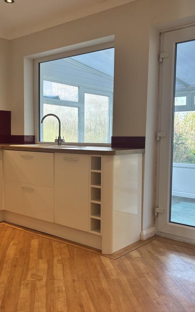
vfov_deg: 52.7
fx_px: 315
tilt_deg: -4.6
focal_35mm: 37
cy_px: 155
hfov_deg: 34.2
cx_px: 67
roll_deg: -0.9
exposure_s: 1/100
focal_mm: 5.96
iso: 64
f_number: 1.6
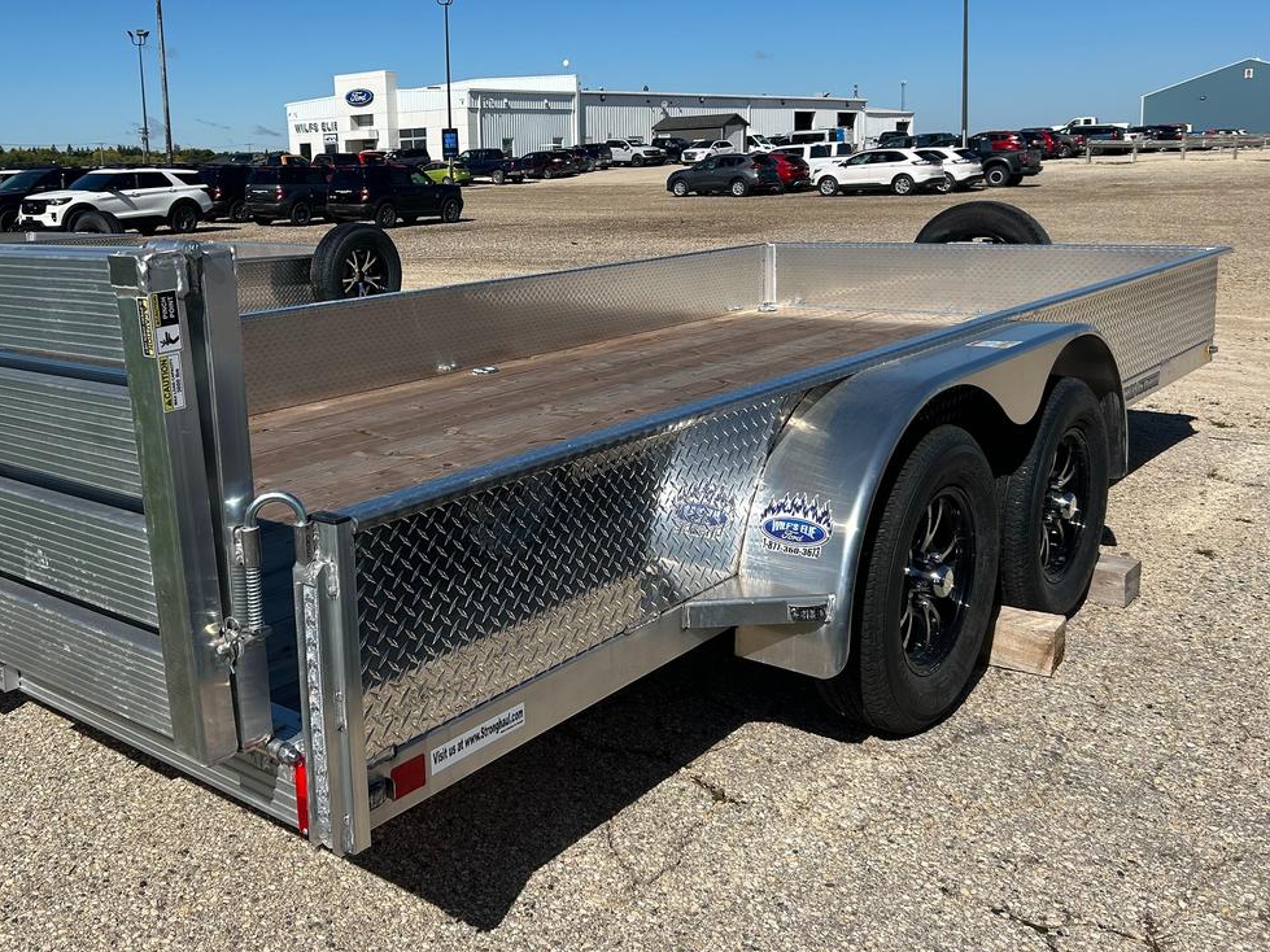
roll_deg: +2.7
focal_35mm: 34
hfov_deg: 53.5
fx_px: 1247
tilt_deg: -8.4
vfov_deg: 41.5
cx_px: 494
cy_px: 362
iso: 50
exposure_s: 1/6993
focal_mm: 5.7
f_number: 1.5
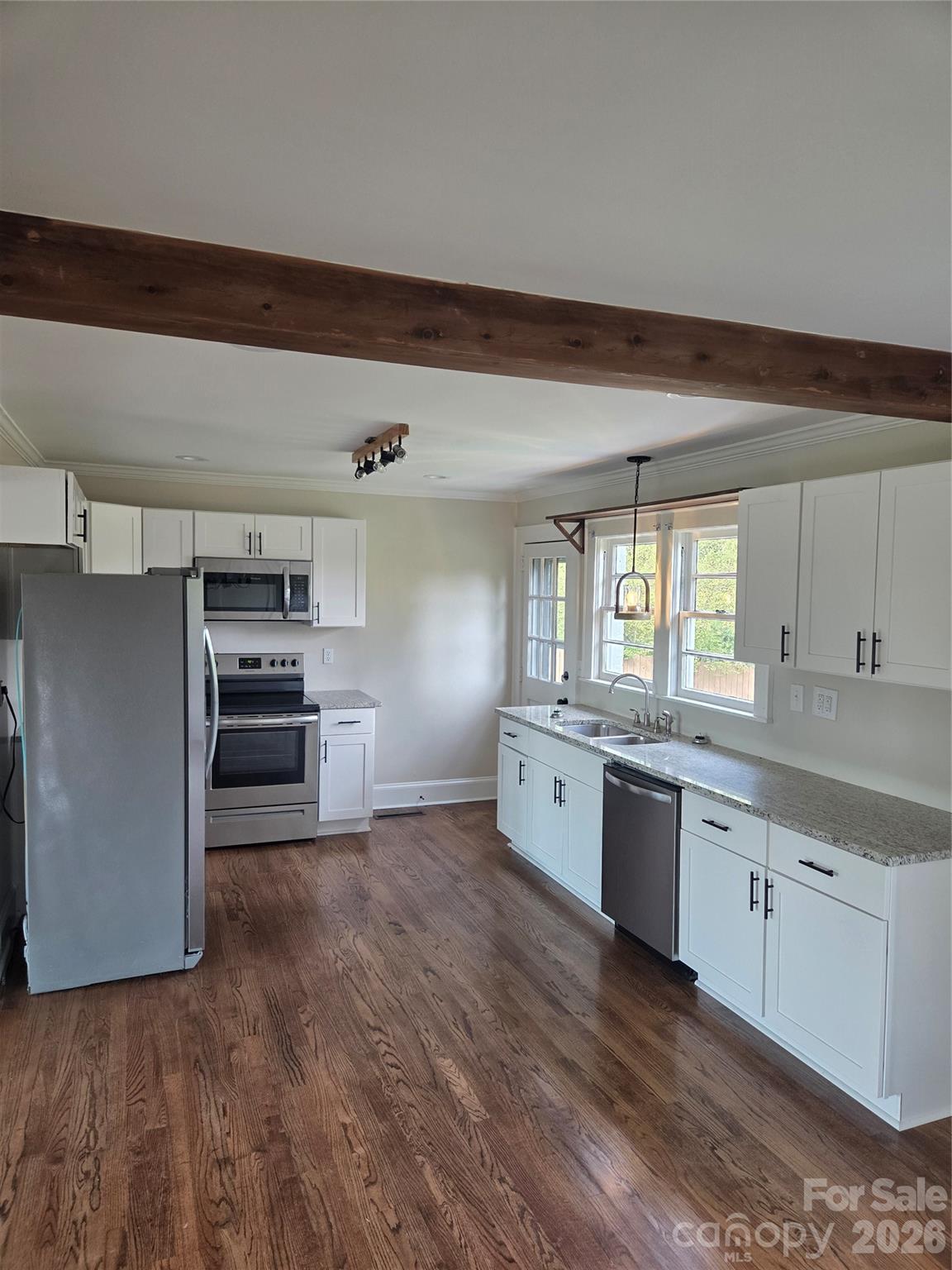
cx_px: 476
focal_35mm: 23
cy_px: 635
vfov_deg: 73.9
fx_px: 843
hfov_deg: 58.9
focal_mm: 5.4
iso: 160
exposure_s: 1/120
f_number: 1.8
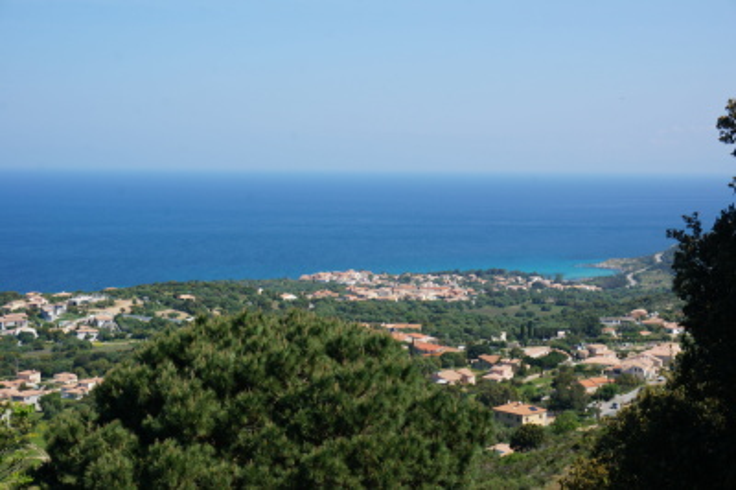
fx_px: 1256
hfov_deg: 32.7
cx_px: 368
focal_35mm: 62
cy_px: 245
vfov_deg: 22.0
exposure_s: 1/125
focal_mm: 41
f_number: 13
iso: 100
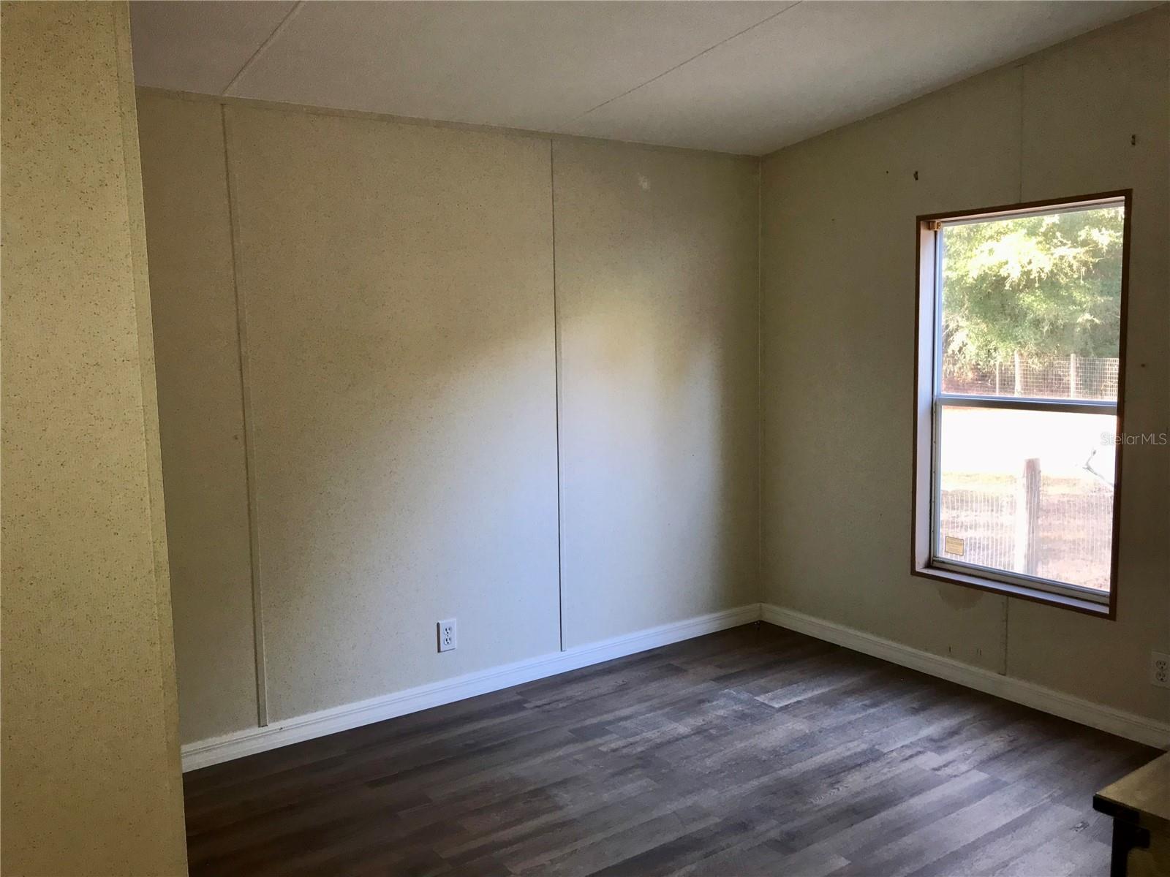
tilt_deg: -6.9
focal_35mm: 28
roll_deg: +1.1
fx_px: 946
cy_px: 438
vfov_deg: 49.7
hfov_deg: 63.4
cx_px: 585
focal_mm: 3.99
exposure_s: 1/30
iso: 40
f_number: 1.8
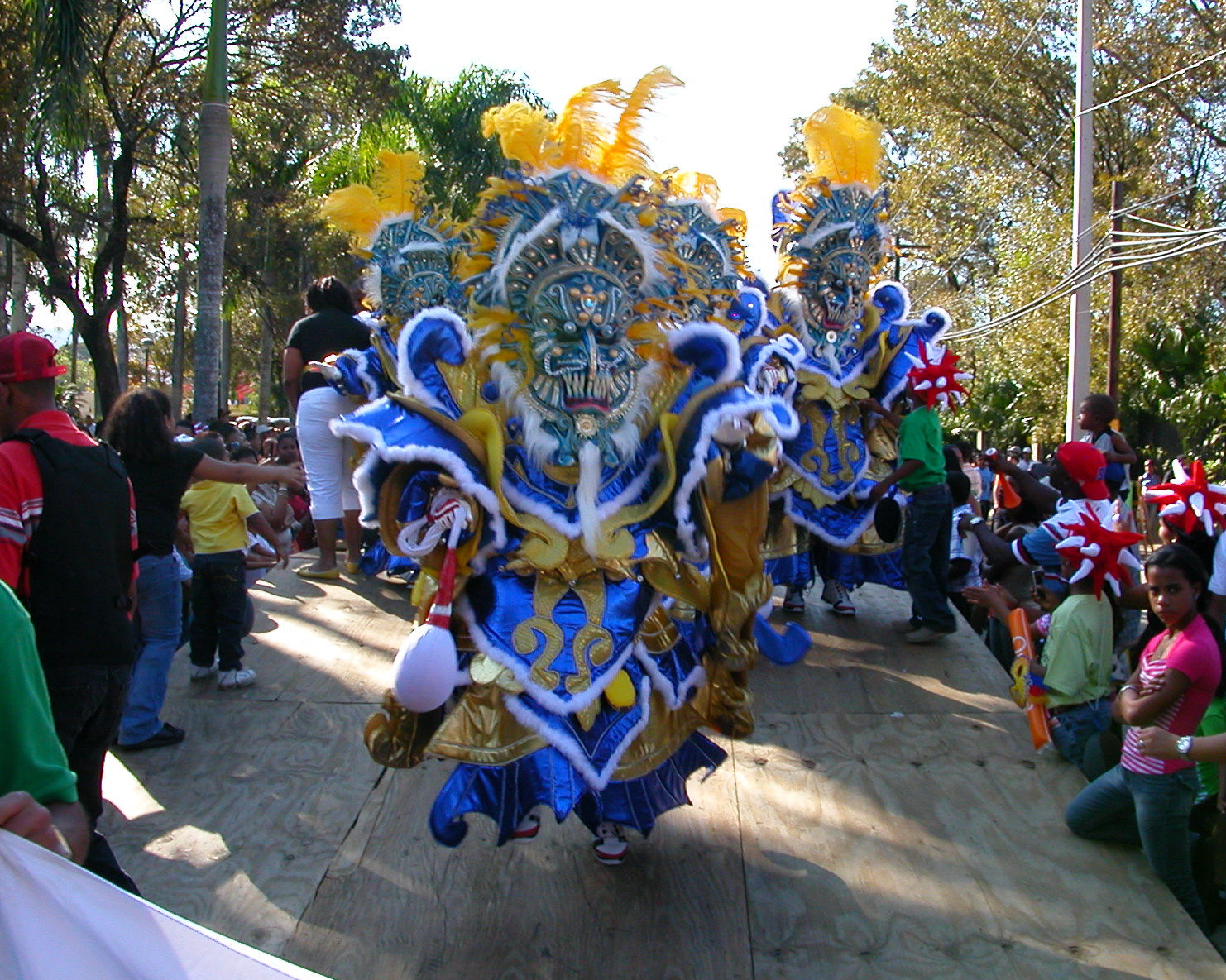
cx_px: 655
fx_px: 1415
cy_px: 494
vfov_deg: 38.2
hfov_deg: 46.8
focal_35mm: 39
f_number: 4.5
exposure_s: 1/151
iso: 100
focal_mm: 5.6
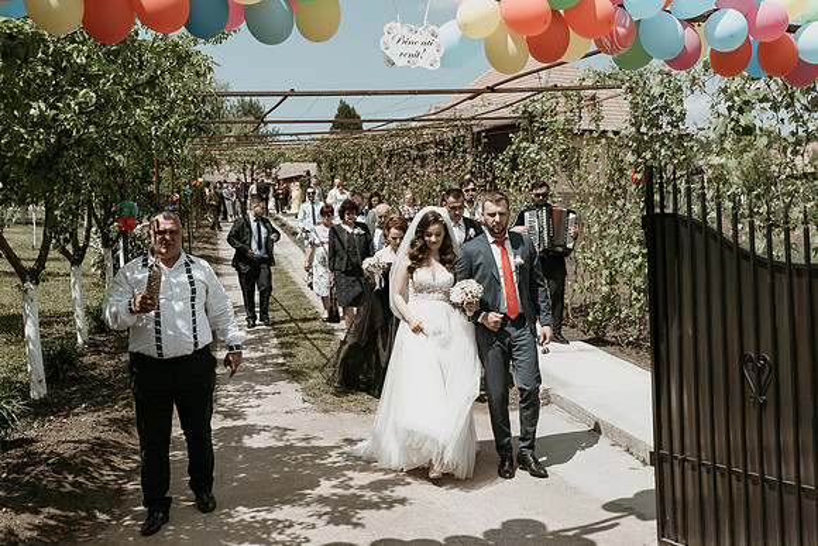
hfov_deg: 41.1
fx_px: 1091
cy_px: 273
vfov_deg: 28.1
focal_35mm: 48
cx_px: 409
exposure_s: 1/1000
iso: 200
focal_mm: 48
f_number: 4
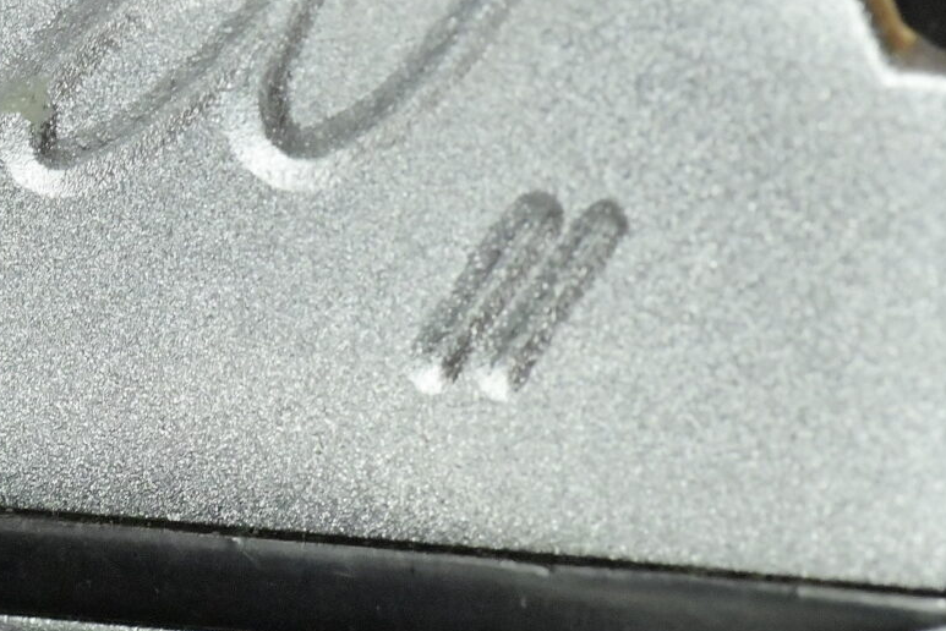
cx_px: 61
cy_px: 128
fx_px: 8701
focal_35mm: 331
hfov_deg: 6.2
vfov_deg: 4.2
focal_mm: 100
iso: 6400
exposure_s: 1/200
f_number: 16
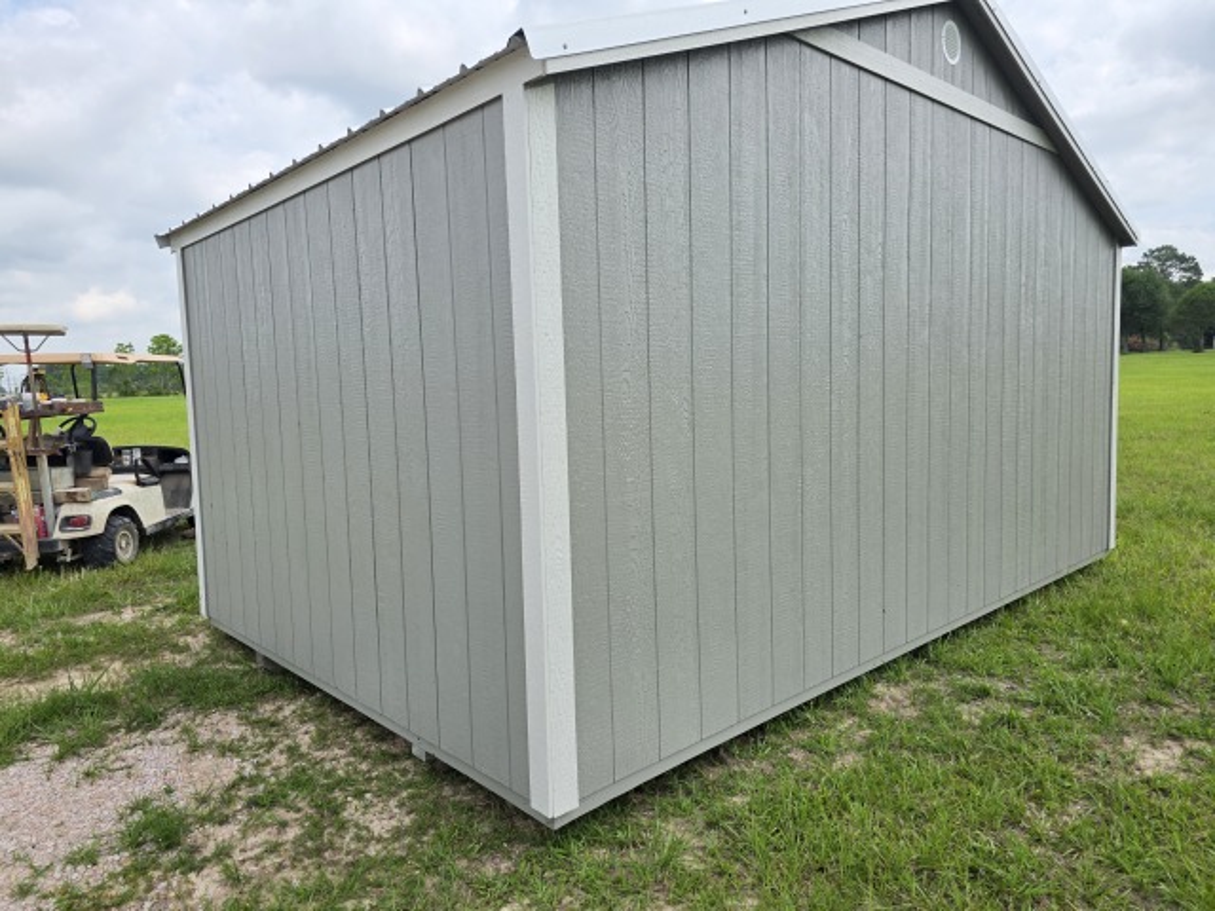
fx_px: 807
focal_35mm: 23
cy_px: 456
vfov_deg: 58.9
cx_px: 608
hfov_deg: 73.9
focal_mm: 6.3
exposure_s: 1/3972
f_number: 1.7
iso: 80
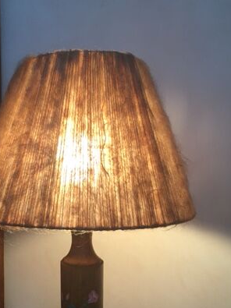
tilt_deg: -10.0
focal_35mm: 47
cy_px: 224
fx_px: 418
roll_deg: -0.7
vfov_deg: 39.5
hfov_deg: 30.4
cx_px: 63
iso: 50
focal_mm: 4.15
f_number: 2.2
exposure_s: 1/33
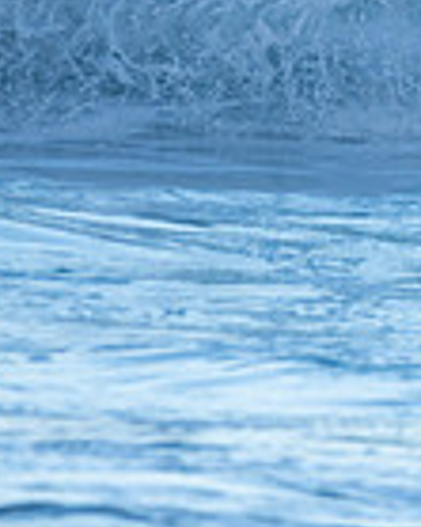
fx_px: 45825
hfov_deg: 0.5
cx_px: 891
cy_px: -195
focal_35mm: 2939
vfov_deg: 0.7
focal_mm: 500
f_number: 5.6
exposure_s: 1/800
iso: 320
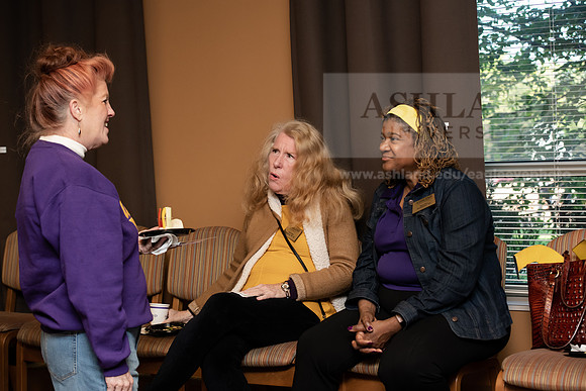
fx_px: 1140
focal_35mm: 70
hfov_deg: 28.8
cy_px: 196
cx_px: 293
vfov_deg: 19.5
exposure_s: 1/160
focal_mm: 70
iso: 1000
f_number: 5
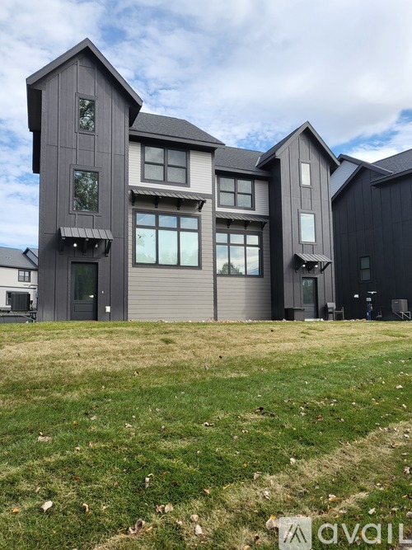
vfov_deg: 67.3
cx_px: 206
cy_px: 275
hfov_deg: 53.0
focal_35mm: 26
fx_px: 413
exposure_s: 1/1542
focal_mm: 4.25
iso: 50
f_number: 1.8
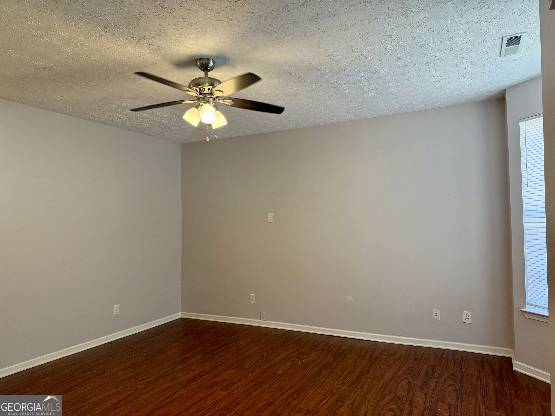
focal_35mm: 24
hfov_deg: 71.6
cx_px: 278
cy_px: 208
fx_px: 385
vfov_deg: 56.8
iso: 250
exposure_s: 1/120
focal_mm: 6.76
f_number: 1.78
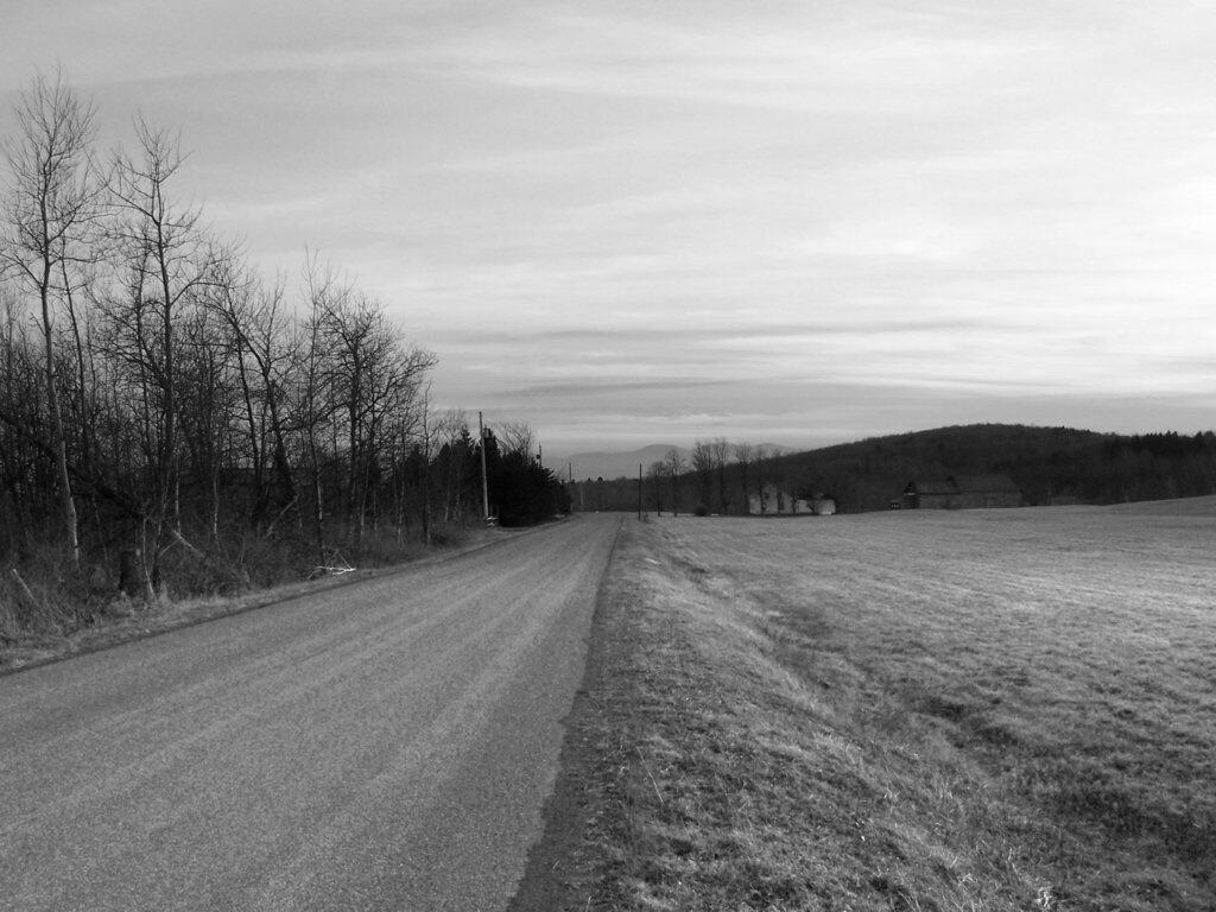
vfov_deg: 37.7
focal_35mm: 38
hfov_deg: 49.0
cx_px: 608
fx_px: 1335
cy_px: 456
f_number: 6.3
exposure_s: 1/30
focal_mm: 6.3
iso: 80
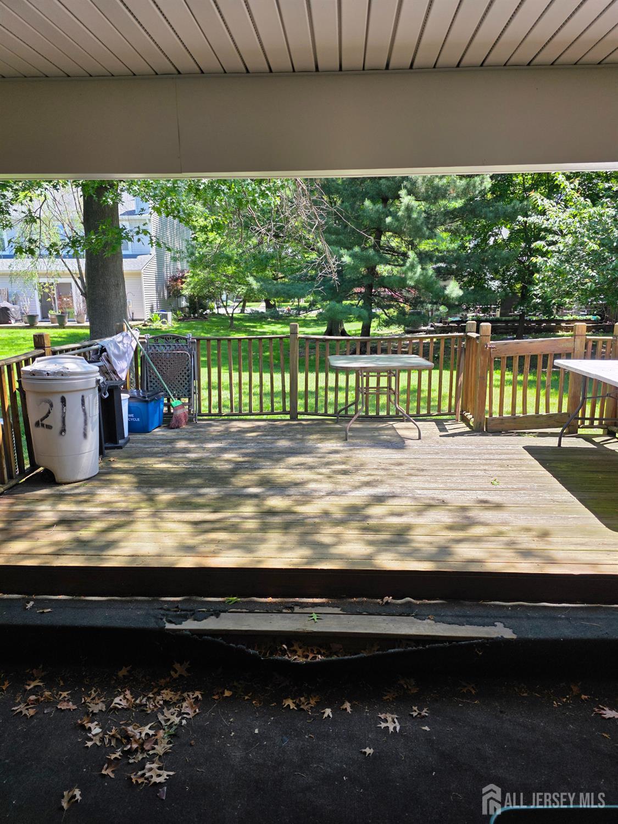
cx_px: 309
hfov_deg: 58.9
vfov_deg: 73.9
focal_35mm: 23
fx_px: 547
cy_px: 412
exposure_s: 1/359
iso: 32
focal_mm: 6.3
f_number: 1.7
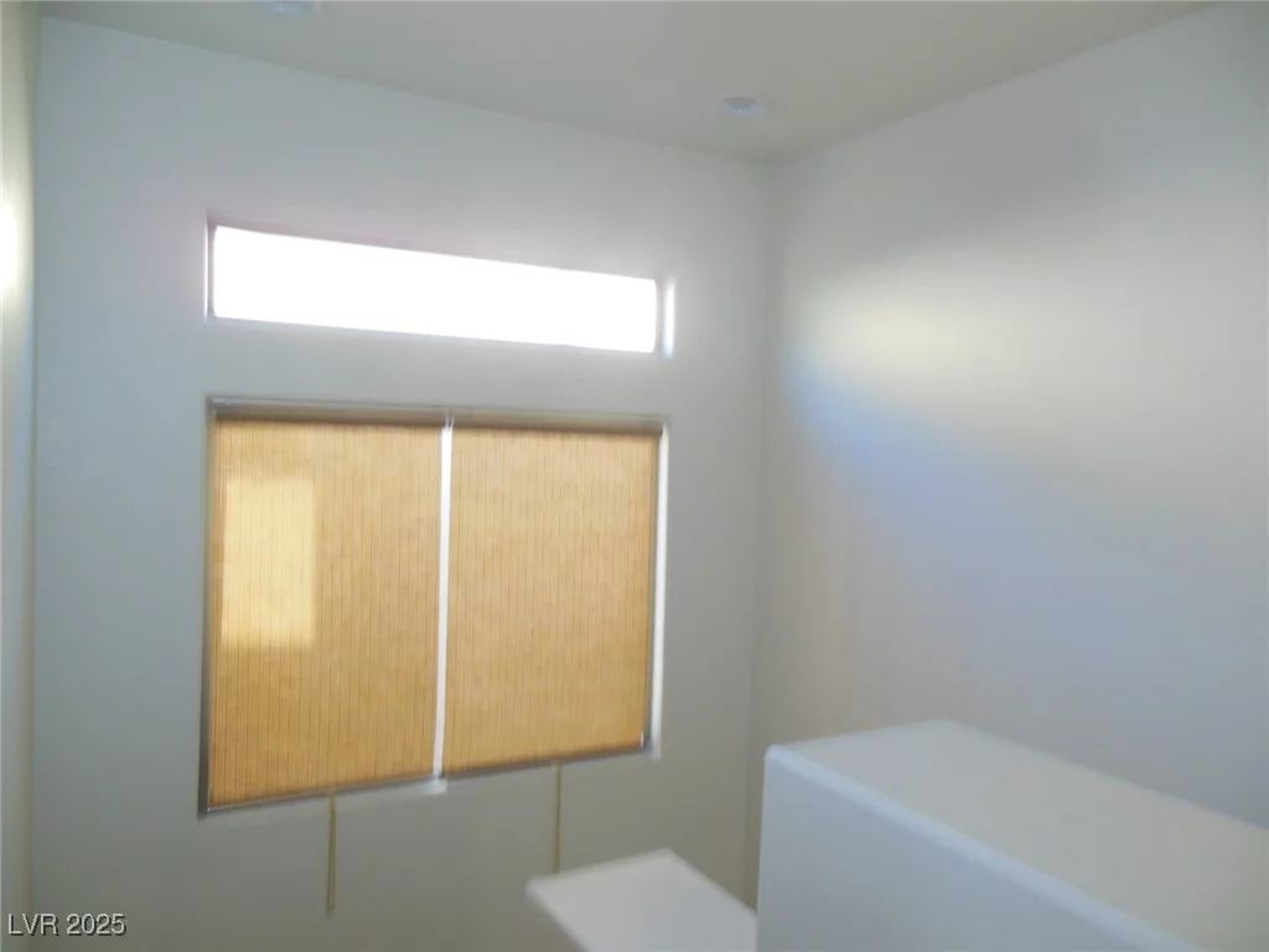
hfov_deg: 69.4
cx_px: 634
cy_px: 476
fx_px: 916
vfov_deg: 54.9
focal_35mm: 25
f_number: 3.2
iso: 160
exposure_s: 1/30
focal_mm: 4.5
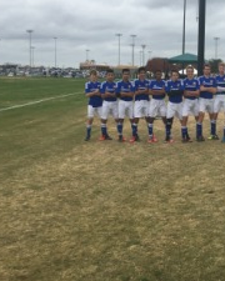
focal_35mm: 46
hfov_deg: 30.9
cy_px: 111
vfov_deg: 40.1
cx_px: 211
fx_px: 383
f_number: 2.2
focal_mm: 4.15
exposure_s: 1/746
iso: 25
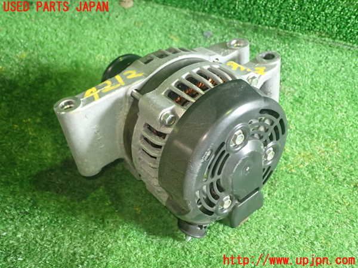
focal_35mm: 38
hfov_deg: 49.0
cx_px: 179
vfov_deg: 37.7
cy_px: 134
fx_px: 393
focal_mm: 6.83
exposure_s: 1/40
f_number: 2.7
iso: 500
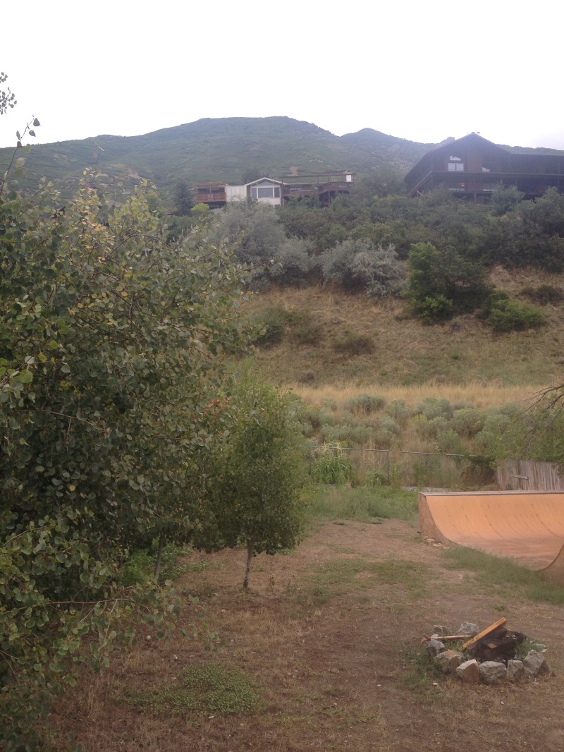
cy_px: 376
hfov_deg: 40.7
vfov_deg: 52.6
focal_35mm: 35
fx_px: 760
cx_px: 282
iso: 50
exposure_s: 1/158
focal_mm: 4.28
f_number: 2.4
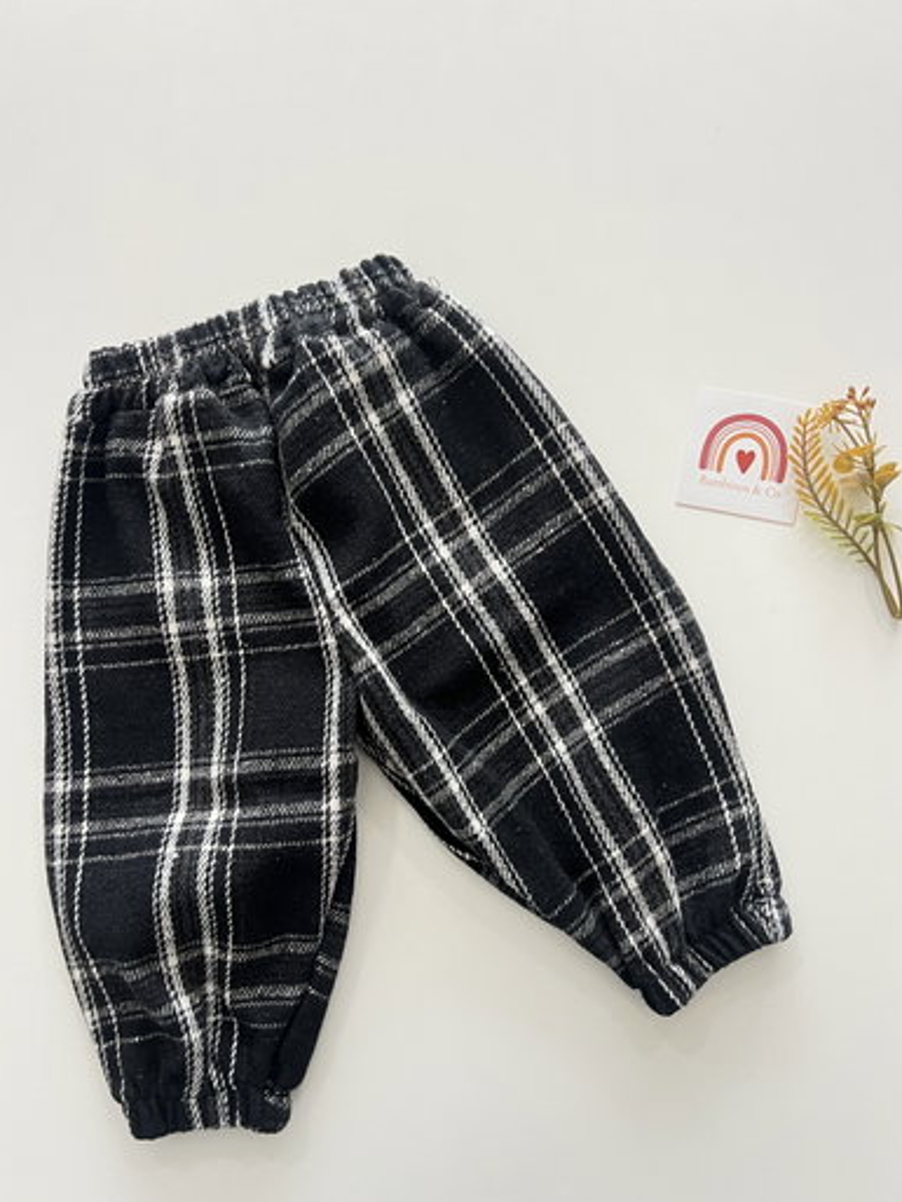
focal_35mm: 27
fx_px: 938
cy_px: 620
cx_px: 443
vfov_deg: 65.3
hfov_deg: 51.4
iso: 125
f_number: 1.5
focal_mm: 5.7
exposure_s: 1/50
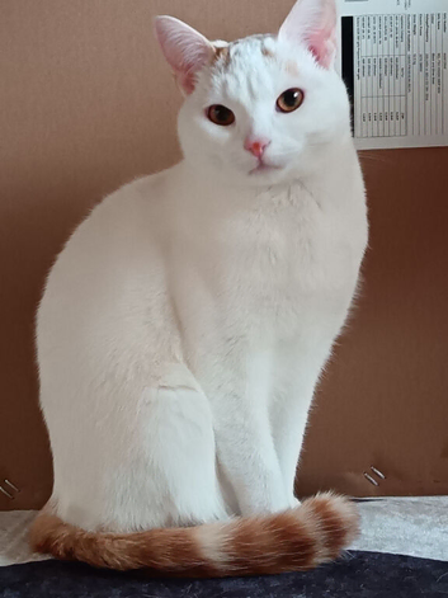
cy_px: 299
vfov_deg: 27.0
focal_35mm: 72
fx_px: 1243
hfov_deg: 20.4
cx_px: 224
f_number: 1.75
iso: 3251
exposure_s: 1/17.1
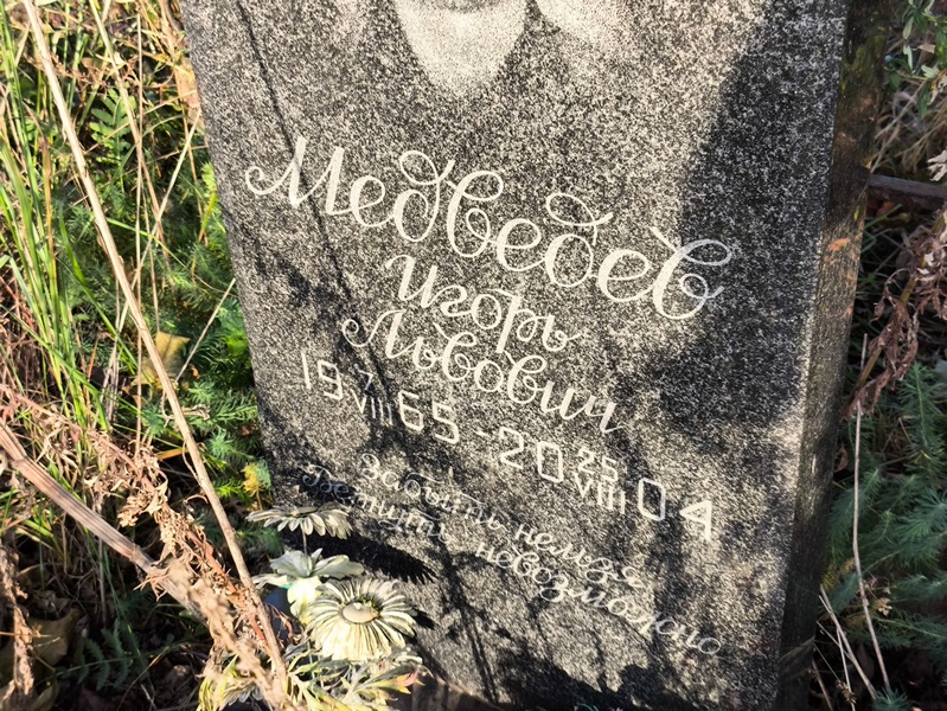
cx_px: 474
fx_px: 1368
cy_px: 356
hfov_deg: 38.2
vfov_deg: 29.1
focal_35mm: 50
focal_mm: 4.71
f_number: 1.7
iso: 50
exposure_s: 1/192
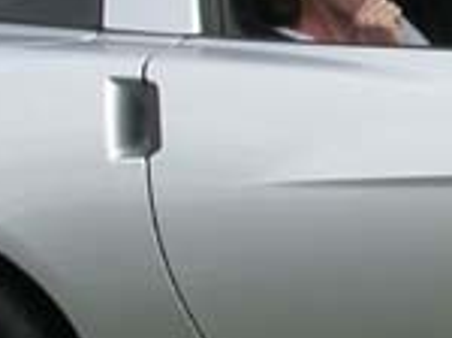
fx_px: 2646
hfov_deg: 9.6
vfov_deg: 7.3
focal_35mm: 203
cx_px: 530
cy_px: 12
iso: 100
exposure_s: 1/280
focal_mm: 7.85
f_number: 6
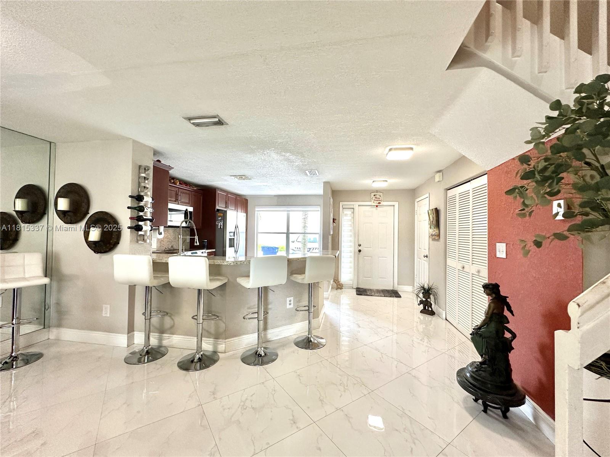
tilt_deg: +1.7
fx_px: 247
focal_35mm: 14
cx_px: 305
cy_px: 228
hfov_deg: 102.1
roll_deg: -1.0
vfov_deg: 85.7
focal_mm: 2.22
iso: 200
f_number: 2.2
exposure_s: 1/120
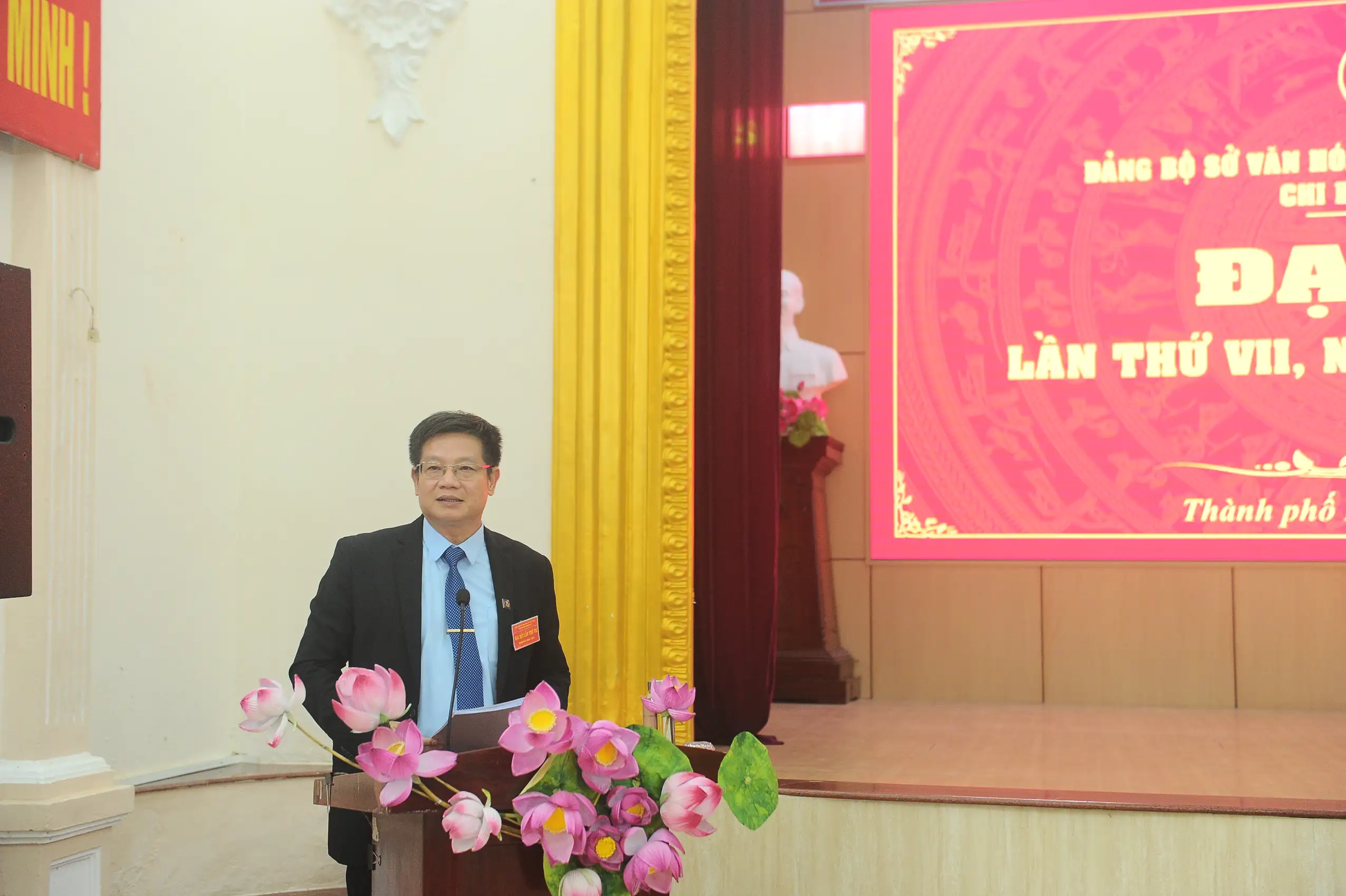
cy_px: 448
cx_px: 673
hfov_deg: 39.6
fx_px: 1868
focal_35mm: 50
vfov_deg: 27.0
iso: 2000
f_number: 3.5
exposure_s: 1/125
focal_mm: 50
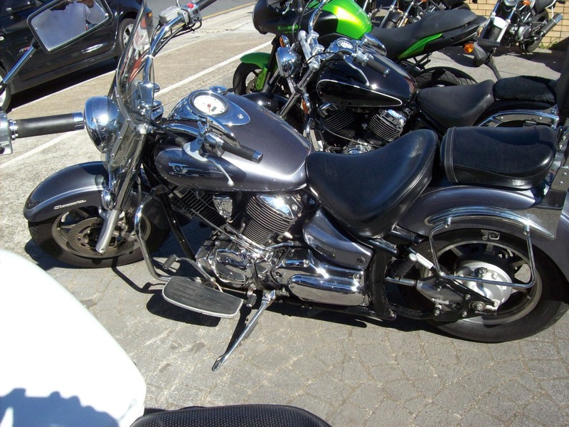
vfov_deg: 39.7
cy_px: 214
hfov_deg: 51.4
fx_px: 592
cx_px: 284
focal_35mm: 36
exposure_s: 1/367
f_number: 4.8
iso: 80
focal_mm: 6
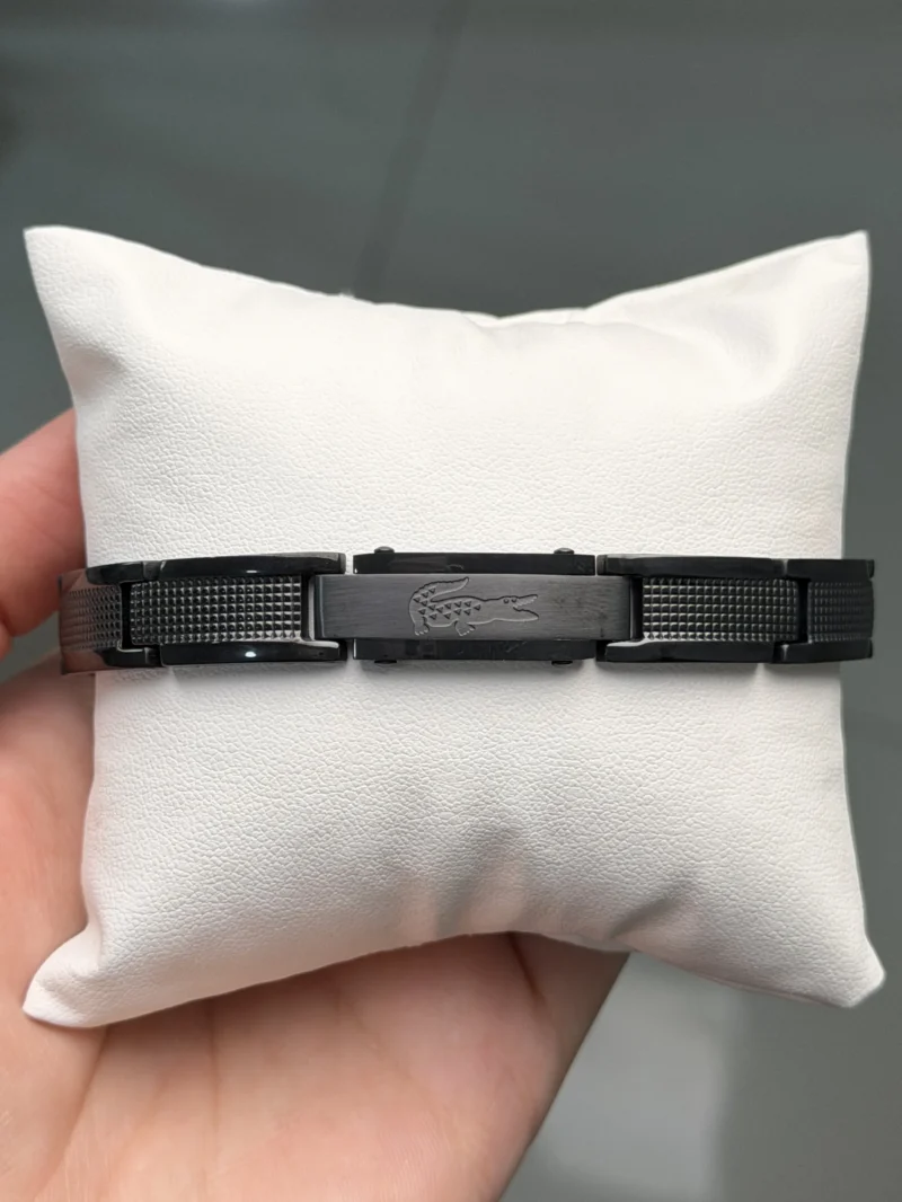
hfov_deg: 30.3
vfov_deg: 39.6
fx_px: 1667
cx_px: 451
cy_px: 601
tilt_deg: -76.5
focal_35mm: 48
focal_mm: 6.76
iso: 64
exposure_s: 1/652
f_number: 1.78
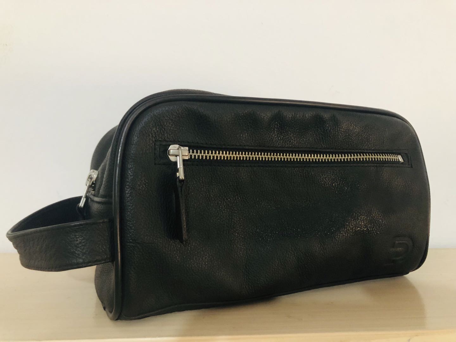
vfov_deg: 49.7
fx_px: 369
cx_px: 228
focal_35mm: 28
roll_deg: +0.0
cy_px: 171
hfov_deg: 63.4
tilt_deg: -2.7
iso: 100
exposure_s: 1/11
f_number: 1.8
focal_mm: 4
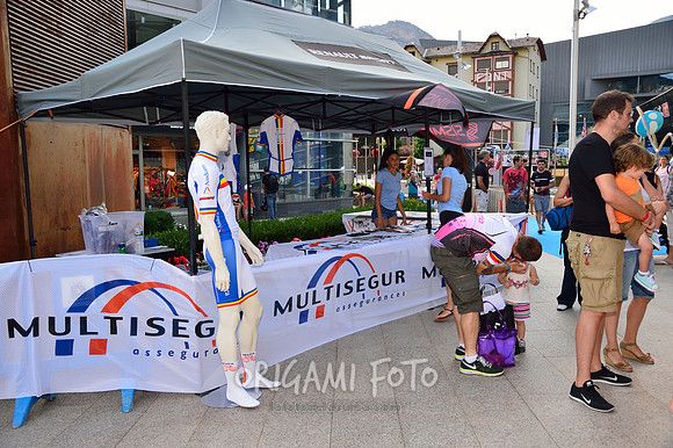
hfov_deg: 62.0
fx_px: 560
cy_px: 224
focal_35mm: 30
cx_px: 336
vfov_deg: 43.6
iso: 100
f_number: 6.3
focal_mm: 30
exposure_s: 1/50
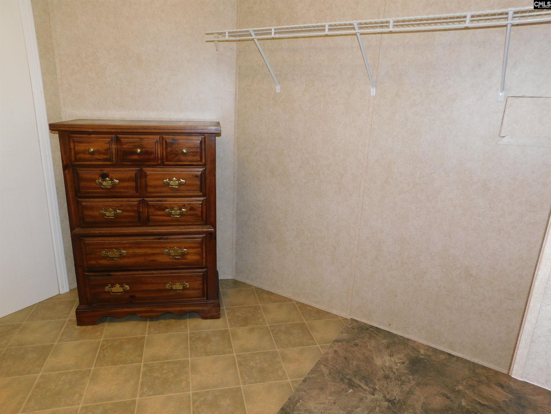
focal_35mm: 23
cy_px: 207
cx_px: 276
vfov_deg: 58.9
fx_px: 366
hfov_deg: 73.9
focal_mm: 4
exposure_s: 1/30
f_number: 3
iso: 200
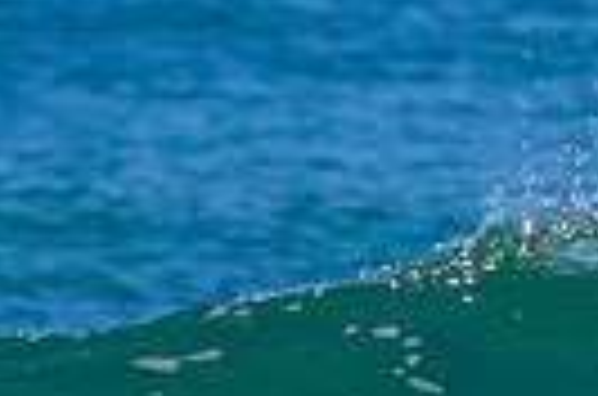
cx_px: 588
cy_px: 688
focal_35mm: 3372
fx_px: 55879
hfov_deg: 0.6
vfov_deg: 0.4
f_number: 8
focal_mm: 560
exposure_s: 1/2000
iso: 450
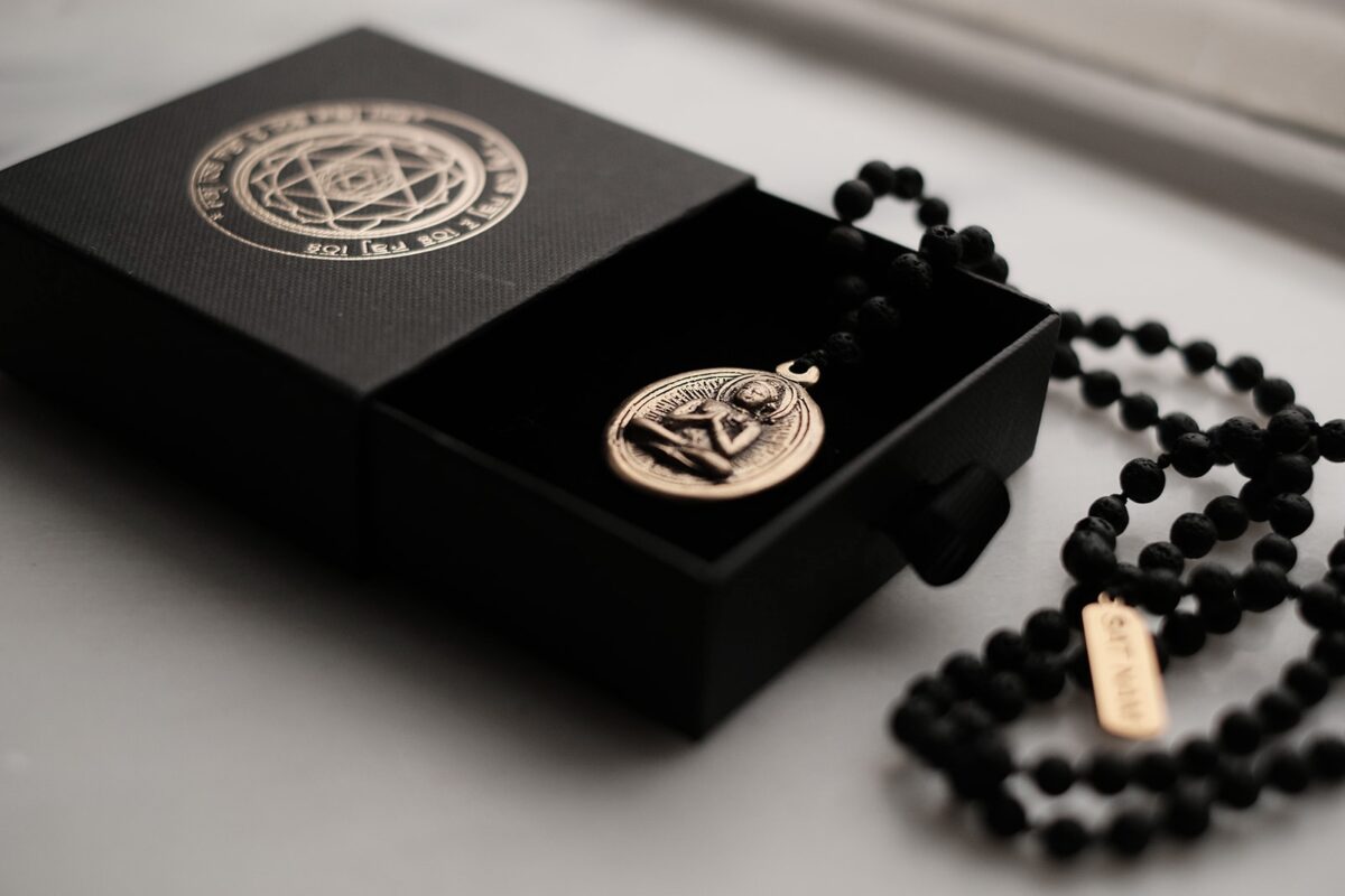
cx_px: 672
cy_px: 448
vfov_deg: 25.5
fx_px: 1980
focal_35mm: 53
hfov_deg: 37.5
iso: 800
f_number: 2
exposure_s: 1/1300
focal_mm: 35
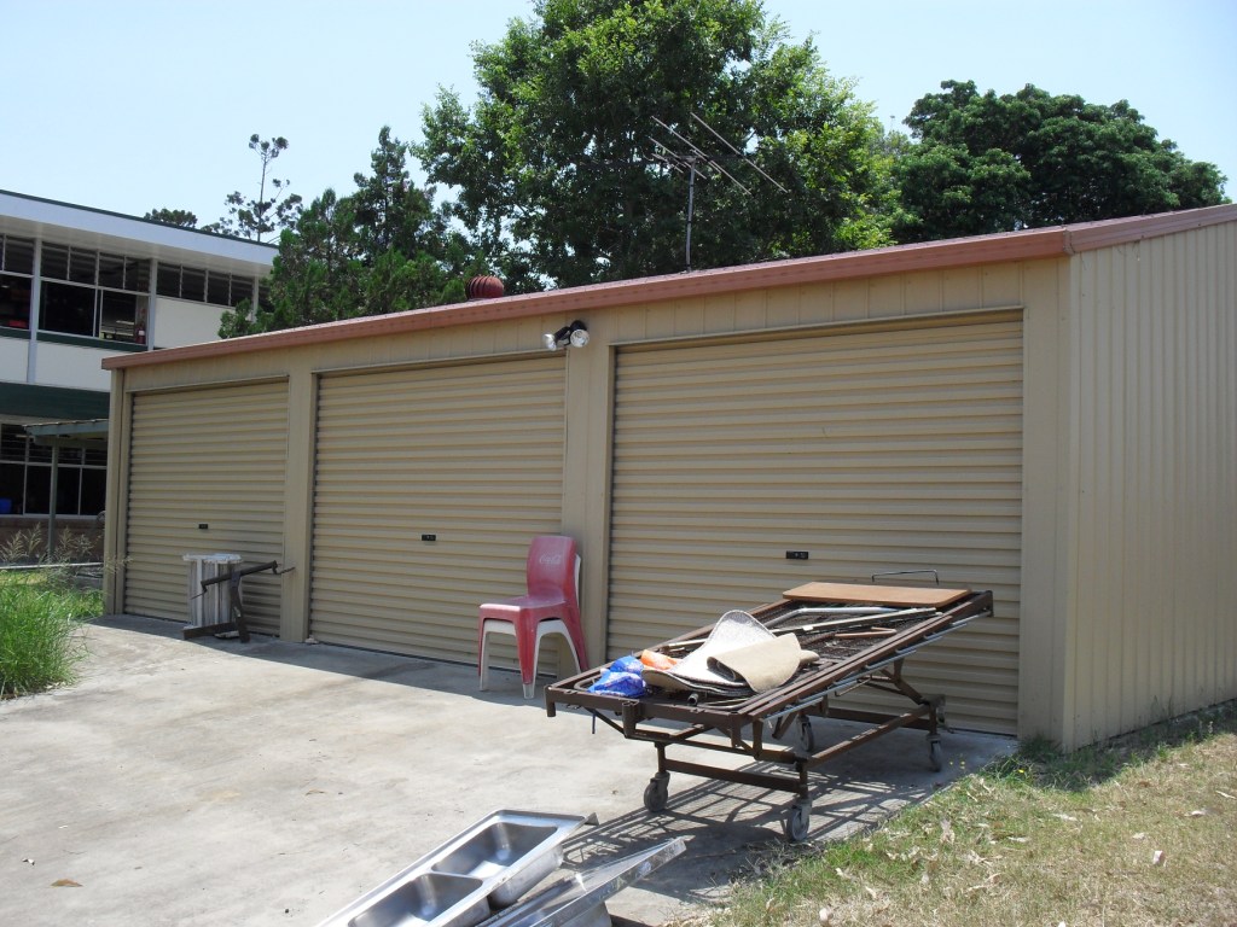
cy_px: 464
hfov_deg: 52.6
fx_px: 1251
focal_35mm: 35
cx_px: 618
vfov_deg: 40.7
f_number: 8.4
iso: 100
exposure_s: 1/180
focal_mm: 6.3
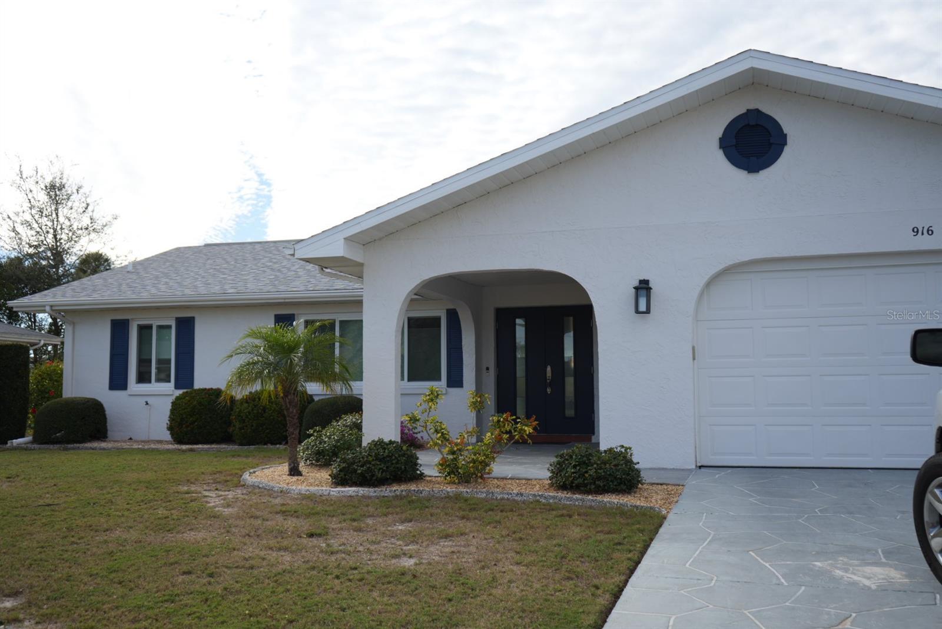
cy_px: 314
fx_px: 969
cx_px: 471
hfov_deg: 51.9
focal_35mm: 37
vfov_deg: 36.0
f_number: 4.5
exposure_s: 1/500
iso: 100
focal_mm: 37
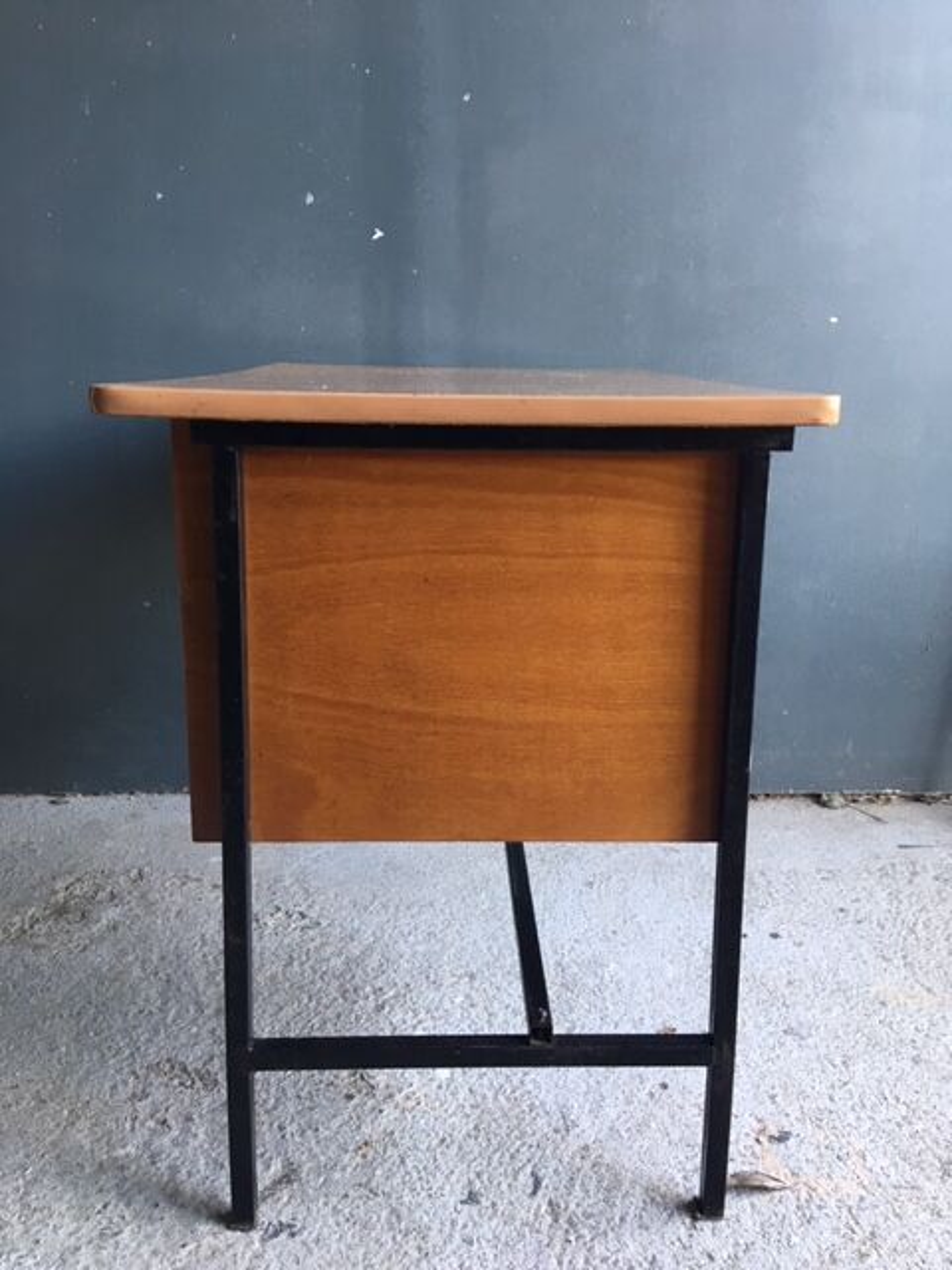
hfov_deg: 48.2
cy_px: 635
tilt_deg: -15.6
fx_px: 1063
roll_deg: -0.7
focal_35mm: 29
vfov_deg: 61.7
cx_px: 476
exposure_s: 1/33
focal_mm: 4.15
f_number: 2.2
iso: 50
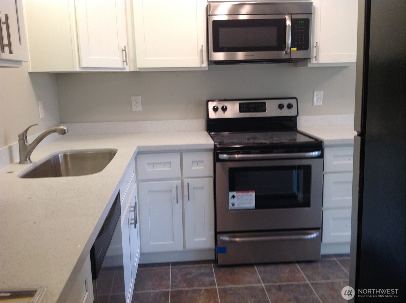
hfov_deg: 52.7
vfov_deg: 40.6
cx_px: 203
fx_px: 410
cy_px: 152
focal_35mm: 35
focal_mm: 4.28
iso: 50
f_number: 2.4
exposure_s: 1/17
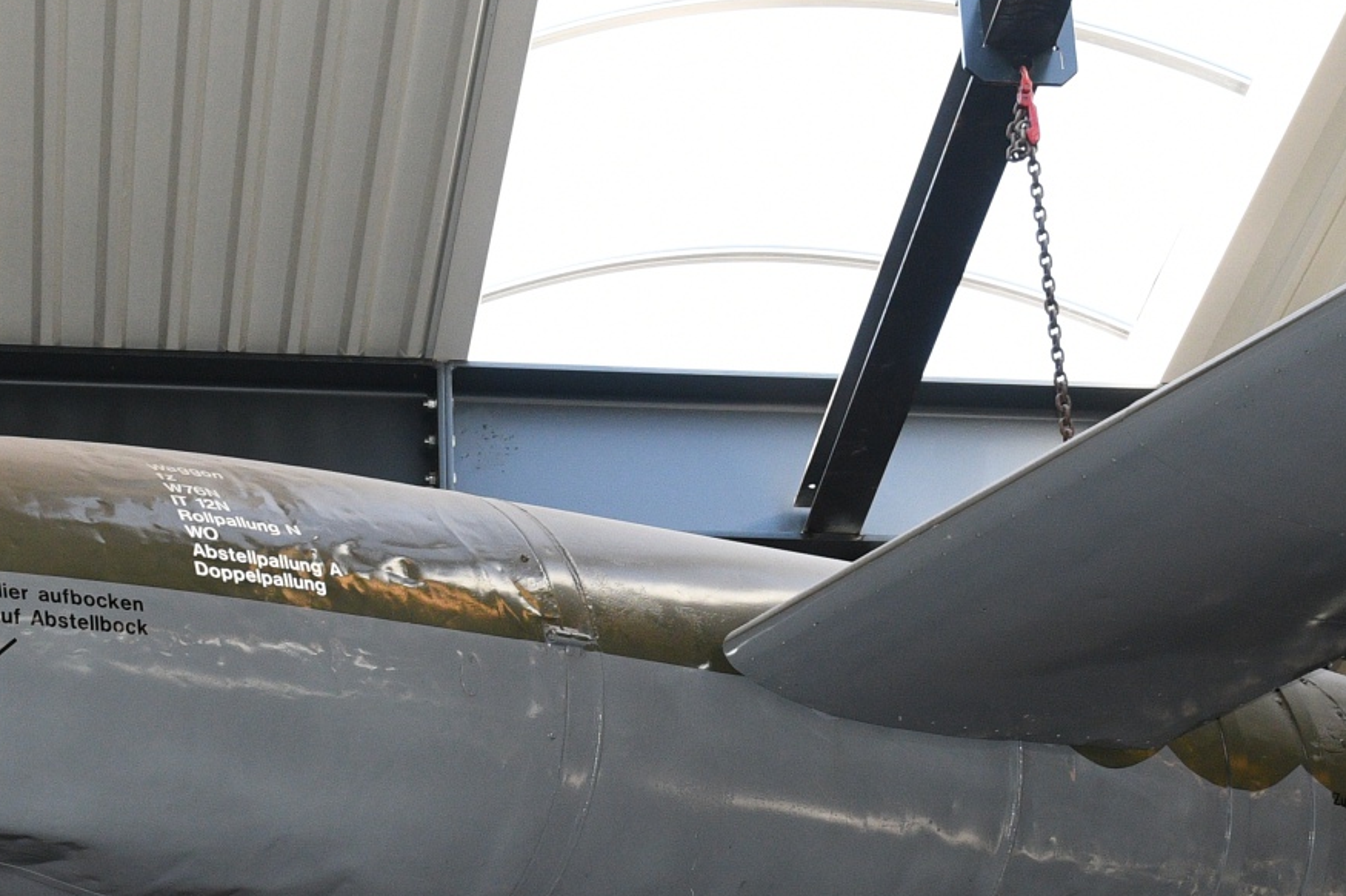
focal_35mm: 107
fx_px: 4000
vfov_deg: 12.8
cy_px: 644
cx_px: 586
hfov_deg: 19.1
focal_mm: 26
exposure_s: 1/250
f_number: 5.6
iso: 1000
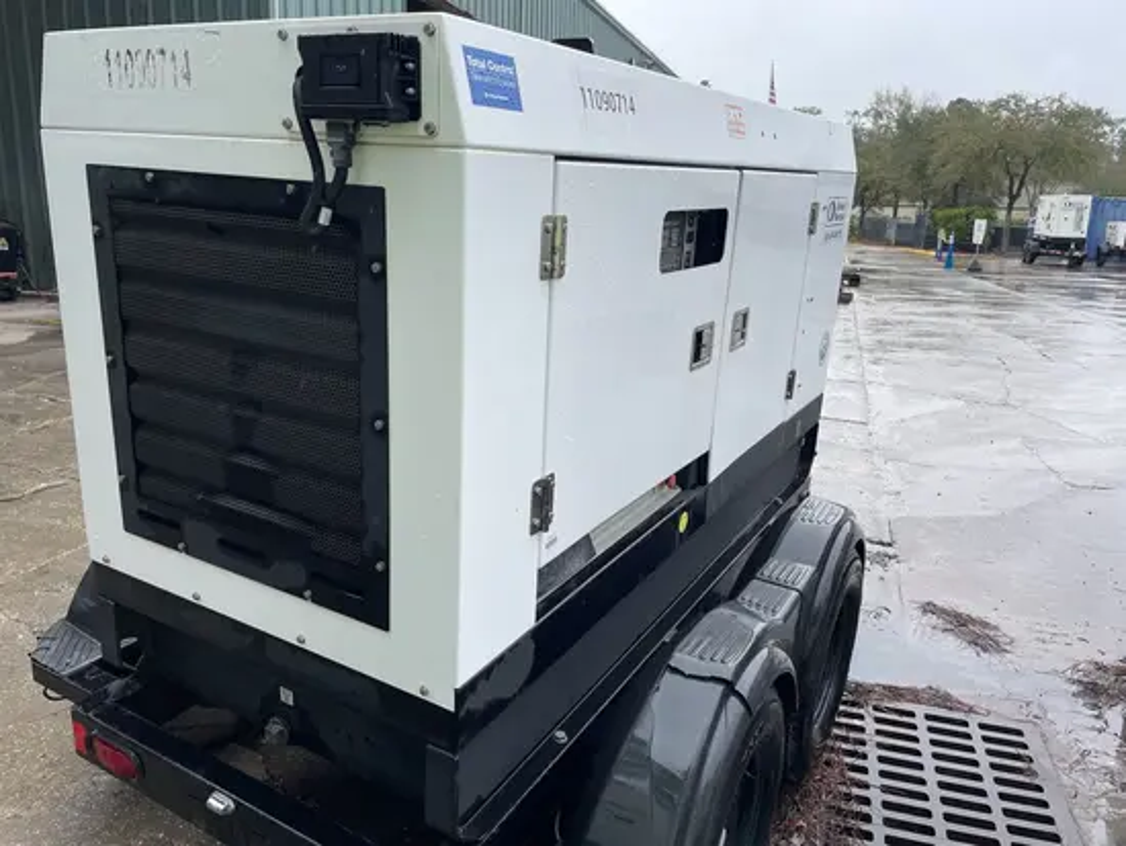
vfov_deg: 53.1
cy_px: 423
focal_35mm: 26
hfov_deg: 67.3
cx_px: 563
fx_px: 846
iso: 32
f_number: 1.6
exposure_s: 1/590
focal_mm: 4.2
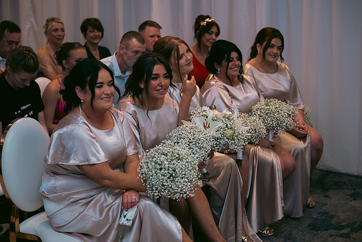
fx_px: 664
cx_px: 181
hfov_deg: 30.5
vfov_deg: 20.6
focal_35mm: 66
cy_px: 121
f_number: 3.5
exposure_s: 1/160
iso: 800
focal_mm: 66
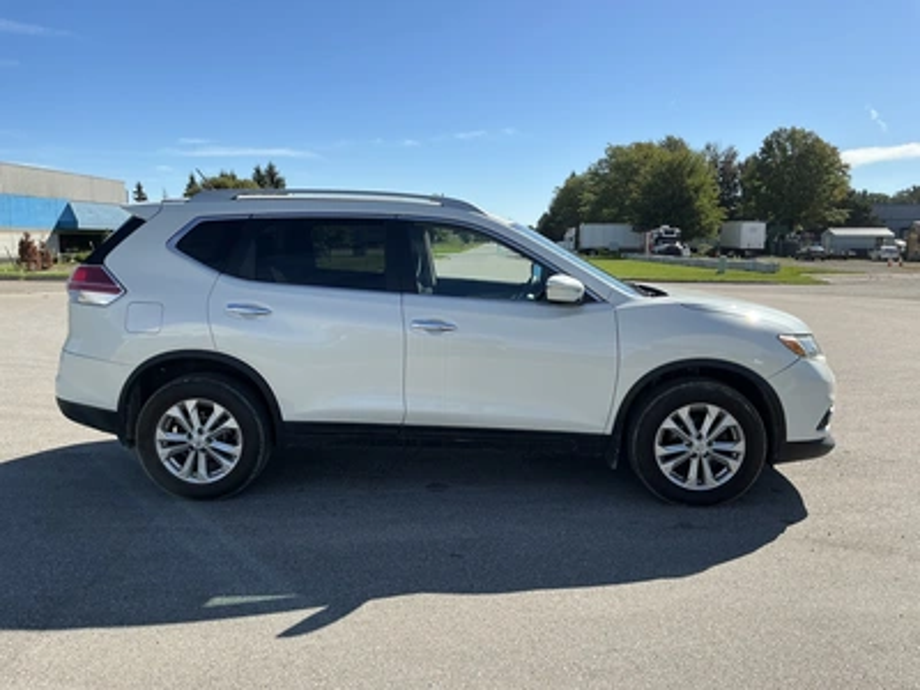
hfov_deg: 63.4
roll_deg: -0.1
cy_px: 345
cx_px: 460
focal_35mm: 28
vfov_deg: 49.7
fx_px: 744
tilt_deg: -4.6
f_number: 1.8
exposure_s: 1/1848
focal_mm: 3
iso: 25
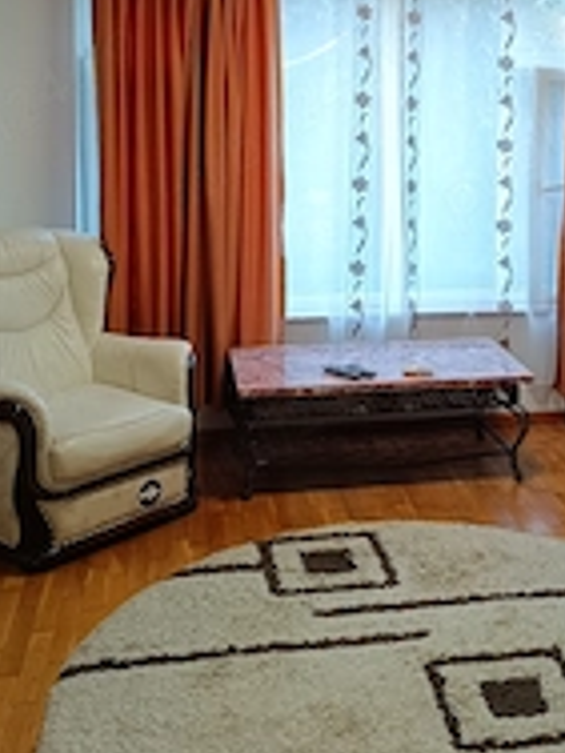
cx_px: 429
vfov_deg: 36.6
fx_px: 1110
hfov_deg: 28.1
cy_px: 188
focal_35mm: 51
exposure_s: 1/50.1
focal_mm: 5.59
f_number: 1.88
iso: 374
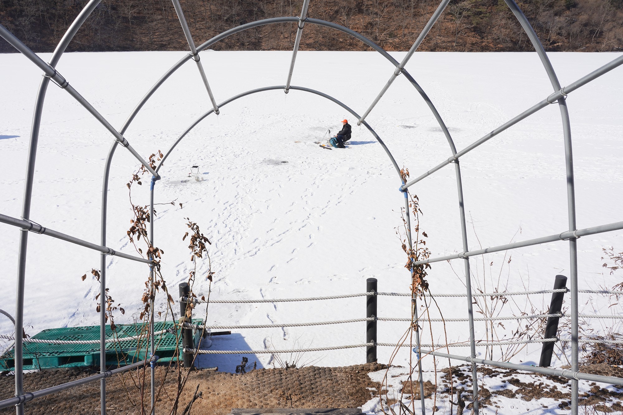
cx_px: 312
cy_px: 208
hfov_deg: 65.5
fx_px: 485
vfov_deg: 46.4
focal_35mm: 28
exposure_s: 1/100
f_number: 18
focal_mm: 28
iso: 100
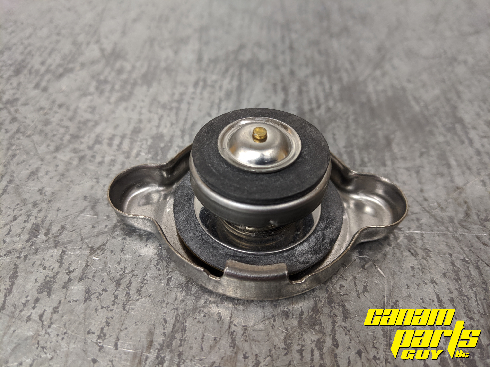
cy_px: 184
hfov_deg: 65.3
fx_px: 382
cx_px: 245
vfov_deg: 51.4
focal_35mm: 27
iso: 75
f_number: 1.8
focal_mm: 4.44
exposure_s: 1/24
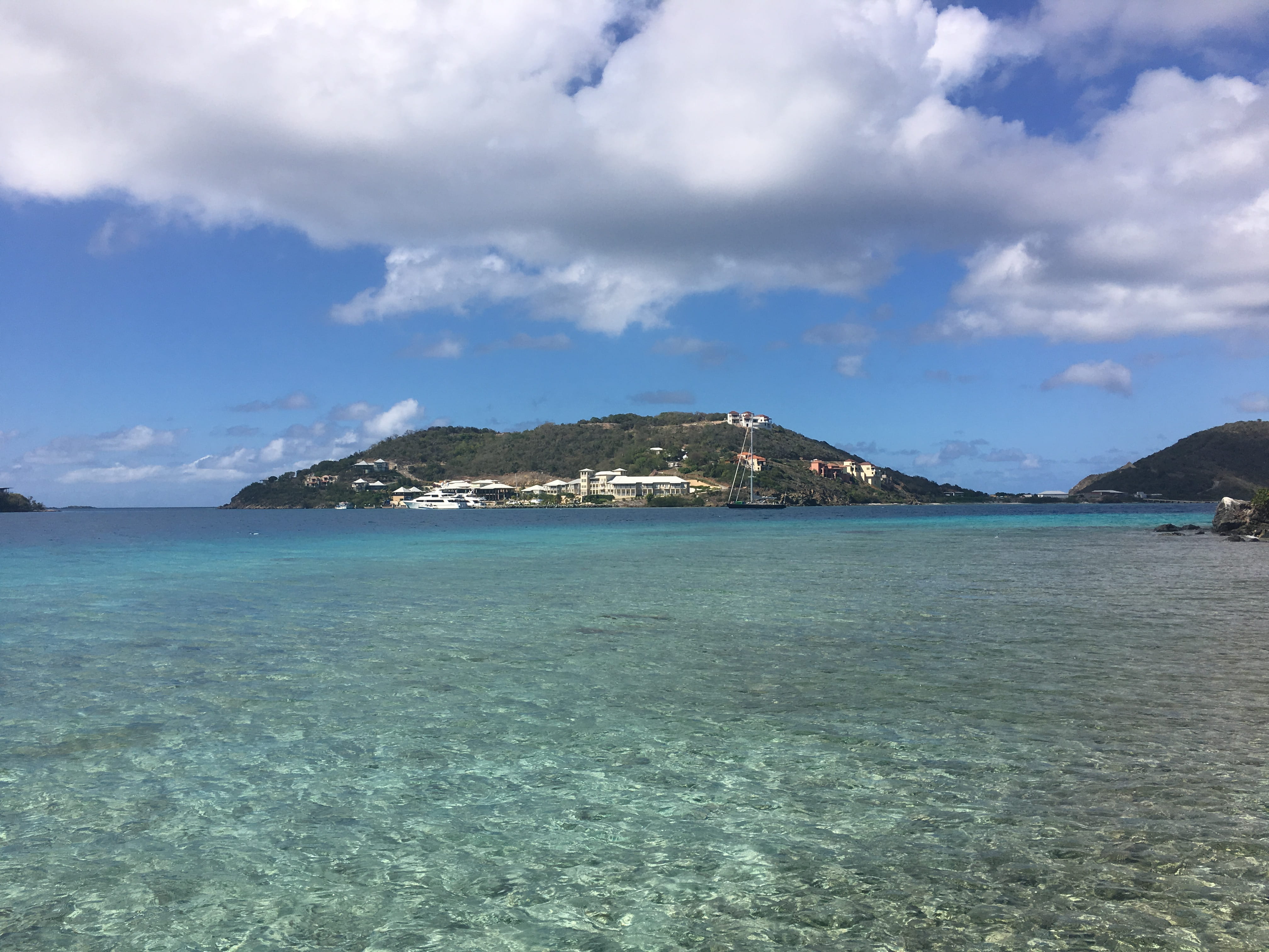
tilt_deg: +3.1
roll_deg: +0.8
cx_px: 634
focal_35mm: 29
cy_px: 476
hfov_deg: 61.7
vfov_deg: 48.2
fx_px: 1063
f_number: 2.2
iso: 25
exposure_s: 1/2747
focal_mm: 4.15
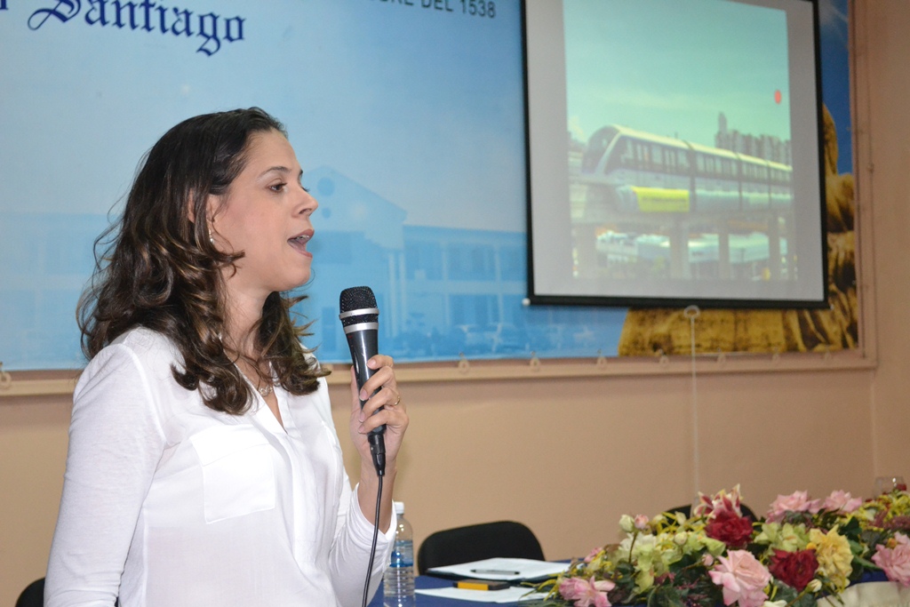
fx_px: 1668
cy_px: 304
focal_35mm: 66
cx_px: 455
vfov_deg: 20.6
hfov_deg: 30.5
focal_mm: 44
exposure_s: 1/60
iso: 2800
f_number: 5.3
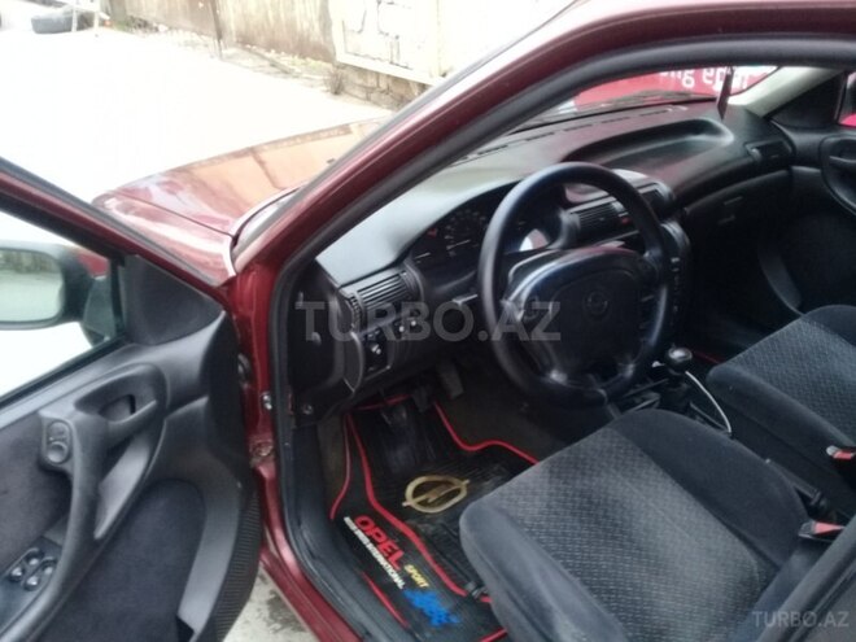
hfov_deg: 58.4
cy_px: 321
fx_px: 767
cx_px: 428
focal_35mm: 31
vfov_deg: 45.4
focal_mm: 3.3
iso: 125
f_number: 2.2
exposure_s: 1/33
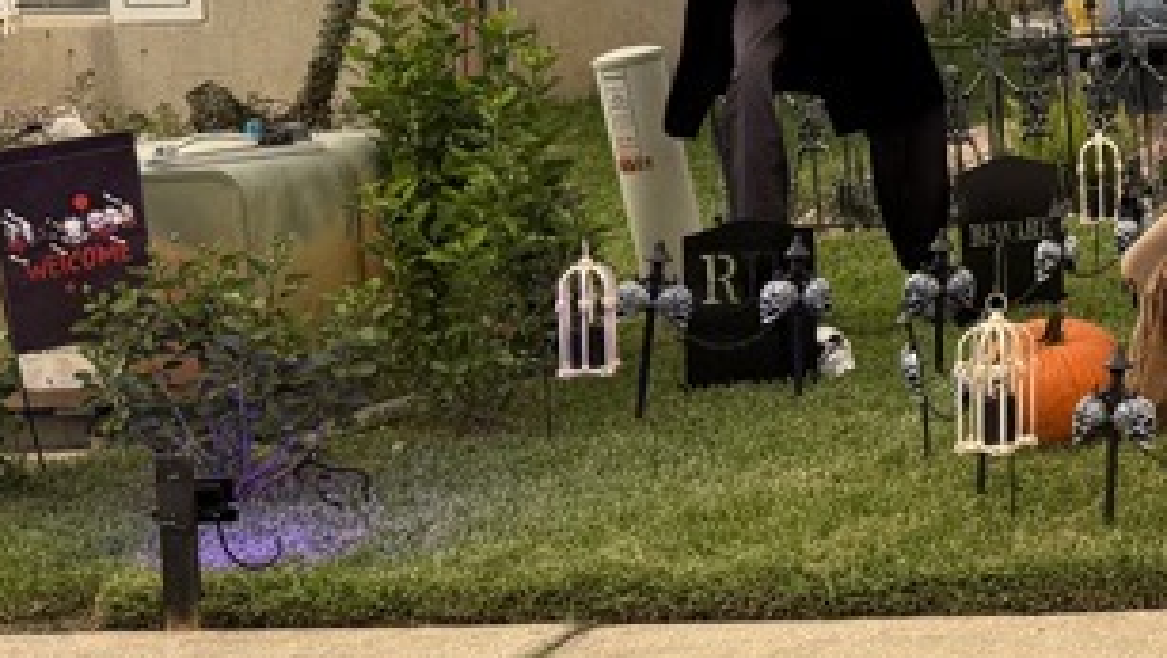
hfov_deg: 19.6
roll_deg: +1.5
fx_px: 2848
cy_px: -57
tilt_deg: -1.3
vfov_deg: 12.9
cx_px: 1840
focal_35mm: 92
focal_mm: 6.76
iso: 64
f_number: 1.78
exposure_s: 1/177
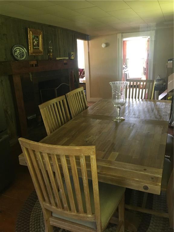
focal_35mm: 29
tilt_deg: -17.5
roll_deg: +3.4
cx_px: 87
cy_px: 116
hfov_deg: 48.2
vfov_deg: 61.7
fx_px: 194
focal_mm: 4.15
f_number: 2.2
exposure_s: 1/24
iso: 200
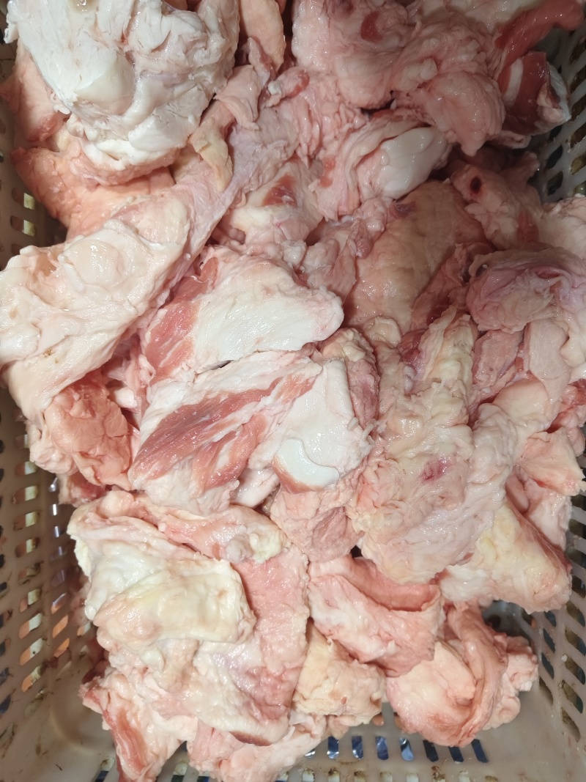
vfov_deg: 73.9
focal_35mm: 23
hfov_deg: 58.9
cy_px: 391
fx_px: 519
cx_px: 293
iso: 557
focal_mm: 5.6
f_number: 1.88
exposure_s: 1/50
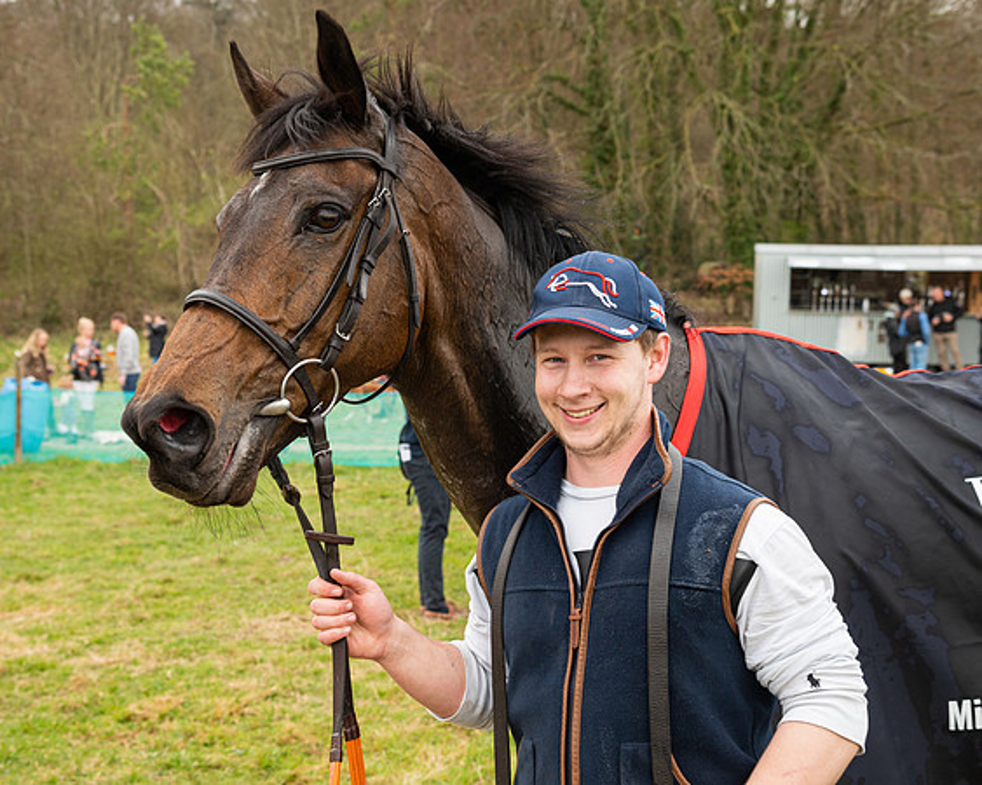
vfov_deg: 25.7
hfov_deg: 31.8
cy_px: 393
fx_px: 1721
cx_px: 470
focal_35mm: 59
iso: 400
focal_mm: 50
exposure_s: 1/250
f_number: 5
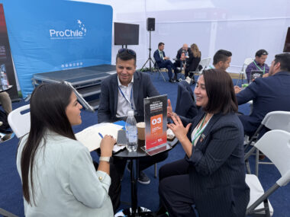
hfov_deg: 71.6
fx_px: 201
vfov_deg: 56.8
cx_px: 145
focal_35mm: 24
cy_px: 108
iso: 80
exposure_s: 1/1618
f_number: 1.78
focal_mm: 6.76
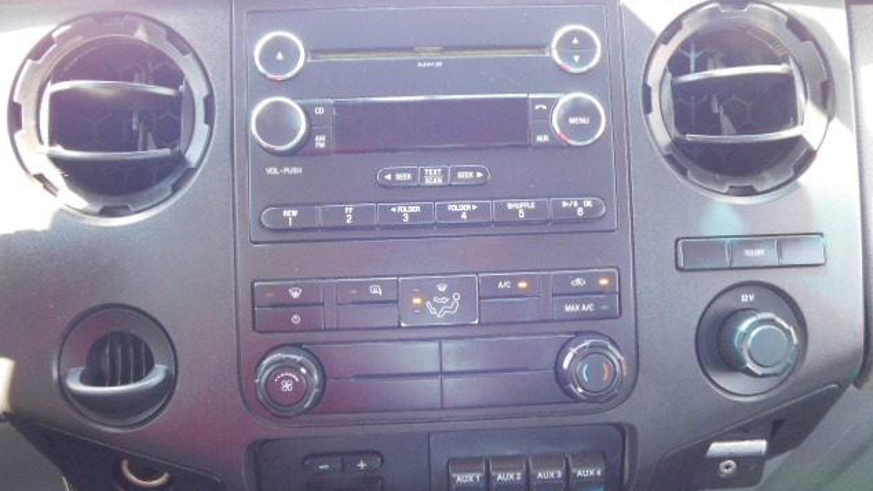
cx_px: 436
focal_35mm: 33
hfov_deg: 59.5
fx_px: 764
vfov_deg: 35.7
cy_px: 232
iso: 400
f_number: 3.2
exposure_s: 1/30
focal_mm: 5.3
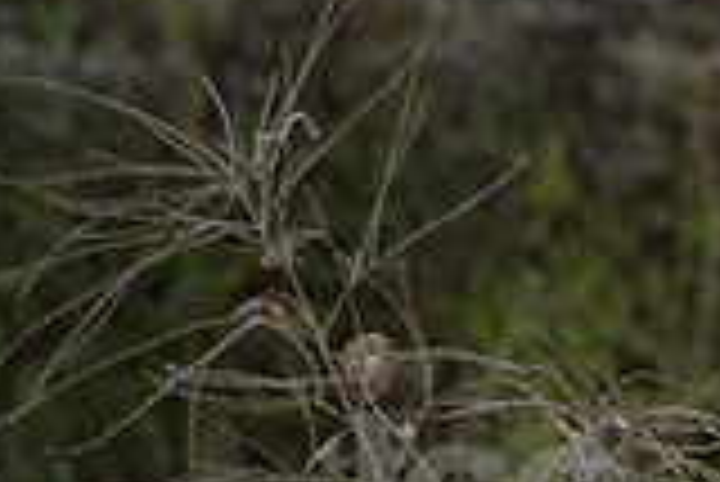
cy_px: -184
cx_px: 1165
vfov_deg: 2.8
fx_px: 9709
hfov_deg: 4.2
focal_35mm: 485
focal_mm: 112
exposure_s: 1/250
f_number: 4.5
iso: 250
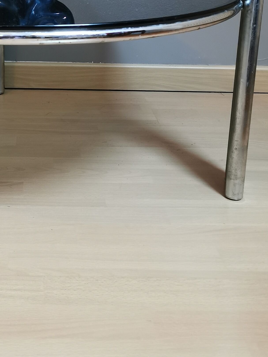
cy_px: 46
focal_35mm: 61
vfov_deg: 30.5
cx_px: 26
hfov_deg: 23.4
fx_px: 630
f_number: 1.6
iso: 320
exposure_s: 1/33.3
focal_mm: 5.56
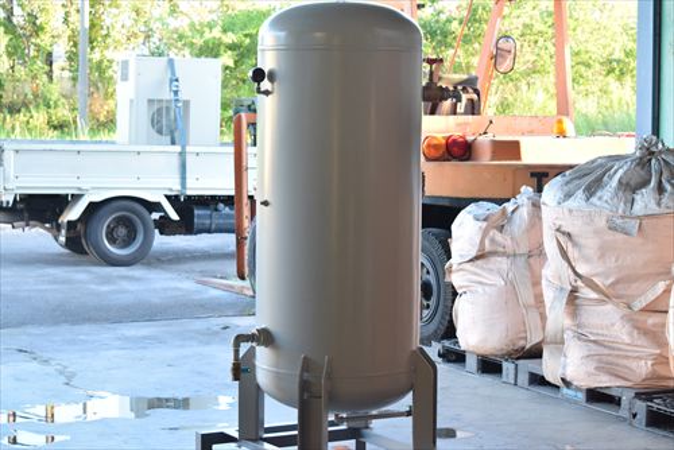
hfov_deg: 24.6
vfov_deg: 16.6
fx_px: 1545
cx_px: 337
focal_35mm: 82
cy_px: 225
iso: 1250
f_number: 6.3
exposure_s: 1/125
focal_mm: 55
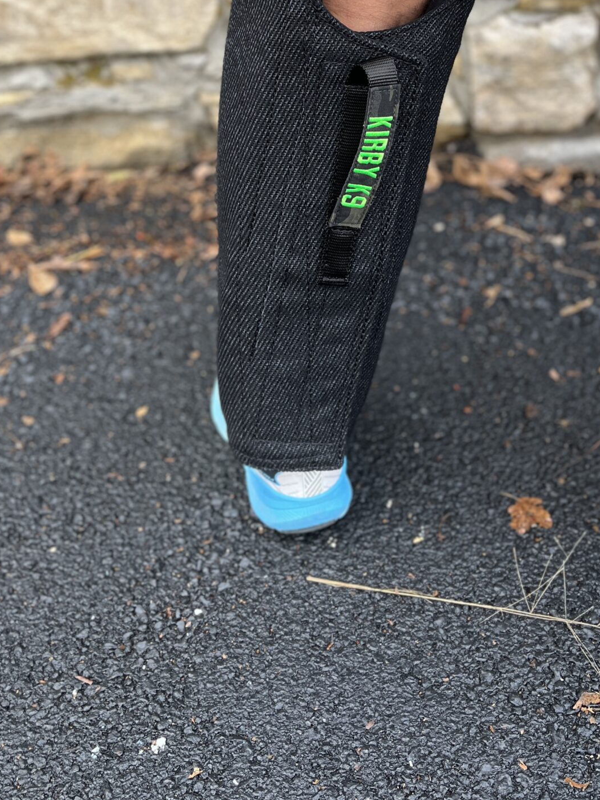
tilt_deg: -24.5
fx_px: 1086
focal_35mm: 47
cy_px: 138
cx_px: 373
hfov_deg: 30.8
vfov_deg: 38.6
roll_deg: +6.5
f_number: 1.6
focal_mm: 5.1
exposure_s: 1/122
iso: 32
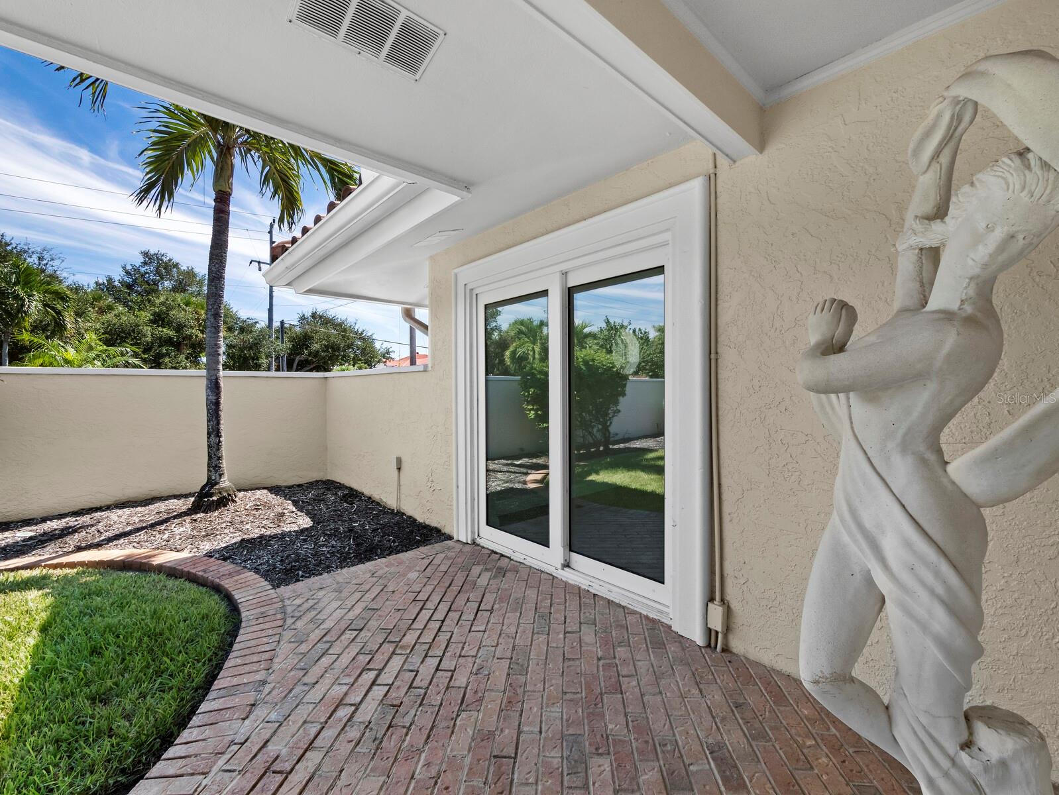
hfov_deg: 102.0
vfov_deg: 85.7
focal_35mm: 14
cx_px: 530
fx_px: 428
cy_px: 398
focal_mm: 7
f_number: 9
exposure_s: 1/160
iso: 1250
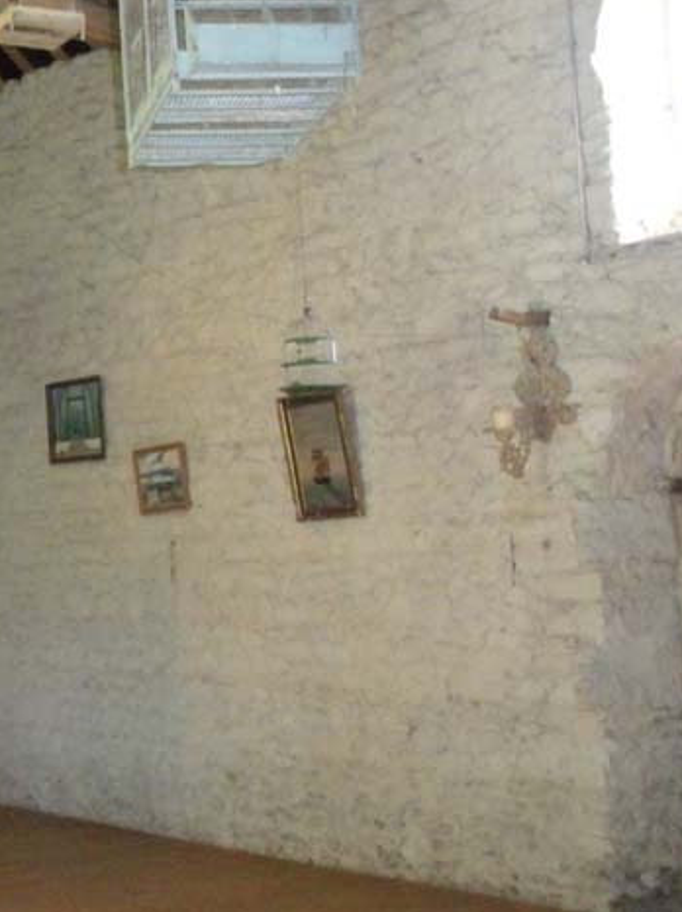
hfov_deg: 22.4
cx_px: -49
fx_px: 1631
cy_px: 445
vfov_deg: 31.2
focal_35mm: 62
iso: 800
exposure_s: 1/60
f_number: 3.5
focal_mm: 6.3
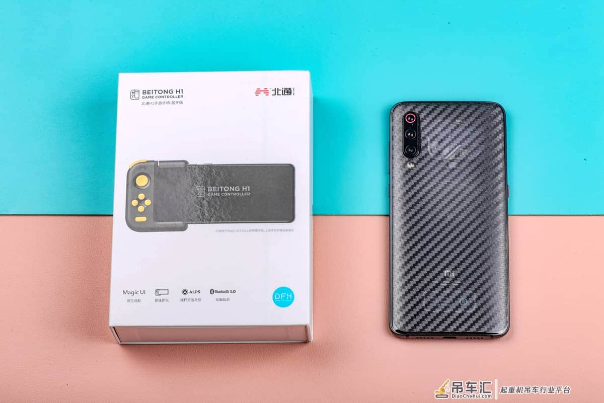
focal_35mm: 105
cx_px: 302
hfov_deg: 19.4
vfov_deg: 13.1
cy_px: 202
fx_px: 1762
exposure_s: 1/160
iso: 100
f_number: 29
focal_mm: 105
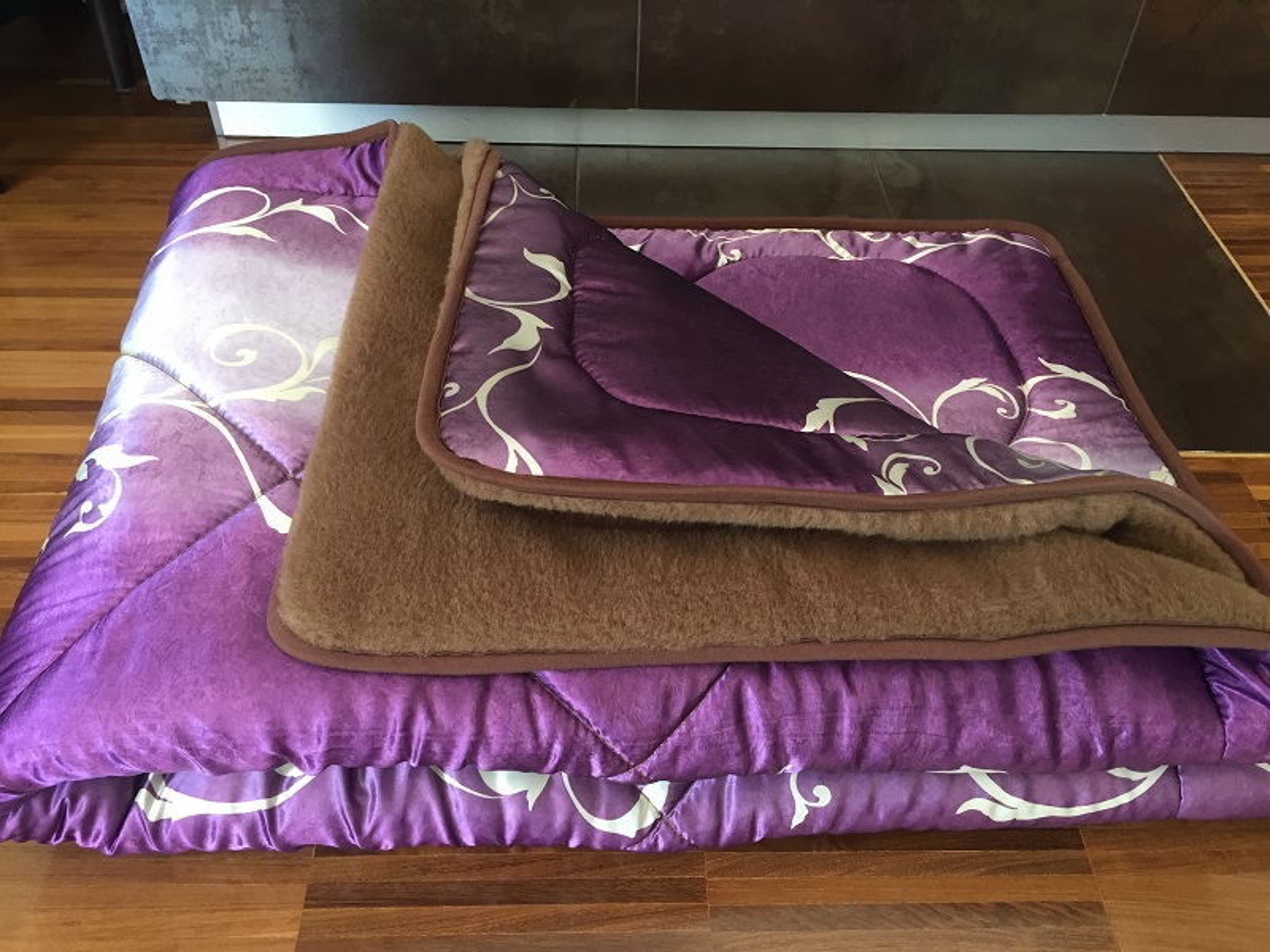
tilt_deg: -46.0
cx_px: 635
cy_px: 476
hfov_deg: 61.7
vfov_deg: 48.2
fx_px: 1064
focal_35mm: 29
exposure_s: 1/33
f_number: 2.2
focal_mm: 4.15
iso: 100
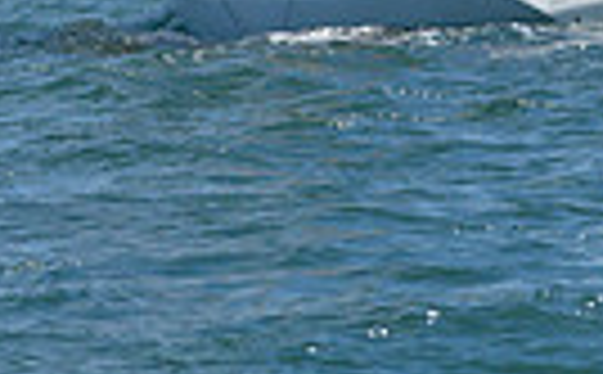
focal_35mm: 363
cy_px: -915
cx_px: 452
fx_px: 5950
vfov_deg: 3.5
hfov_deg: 5.8
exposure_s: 1/1250
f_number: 10
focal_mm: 82
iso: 280
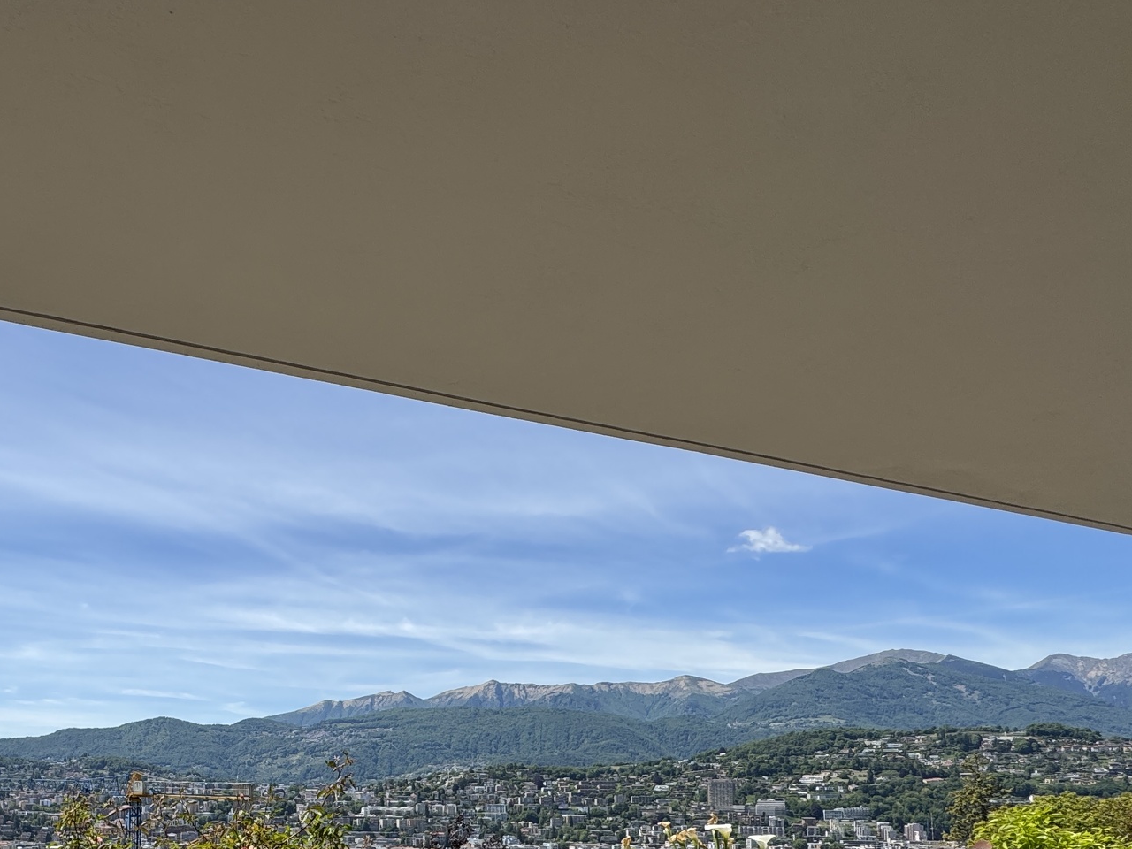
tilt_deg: +2.2
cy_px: 761
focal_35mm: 28
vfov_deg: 45.2
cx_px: 261
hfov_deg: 59.5
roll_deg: -0.1
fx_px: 916
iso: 50
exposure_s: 1/1346
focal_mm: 2.22
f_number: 2.2
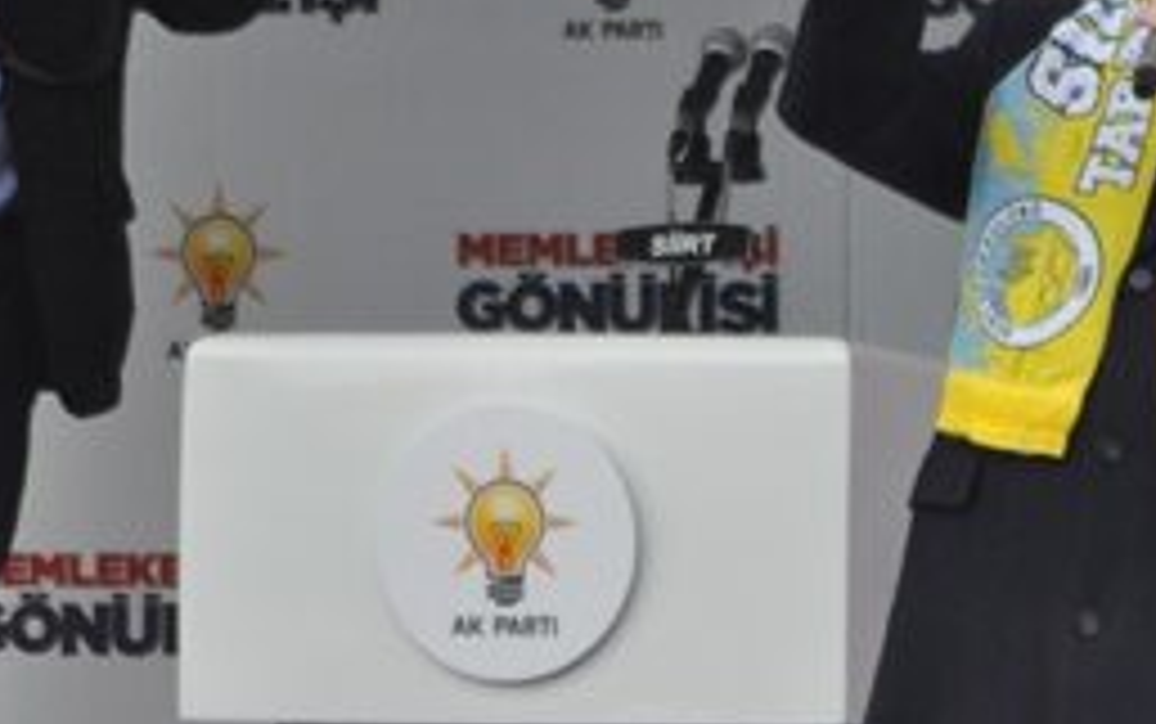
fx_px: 29760
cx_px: 1066
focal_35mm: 944
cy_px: 234
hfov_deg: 2.2
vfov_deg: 1.4
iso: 1600
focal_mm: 300
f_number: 5.6
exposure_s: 1/125
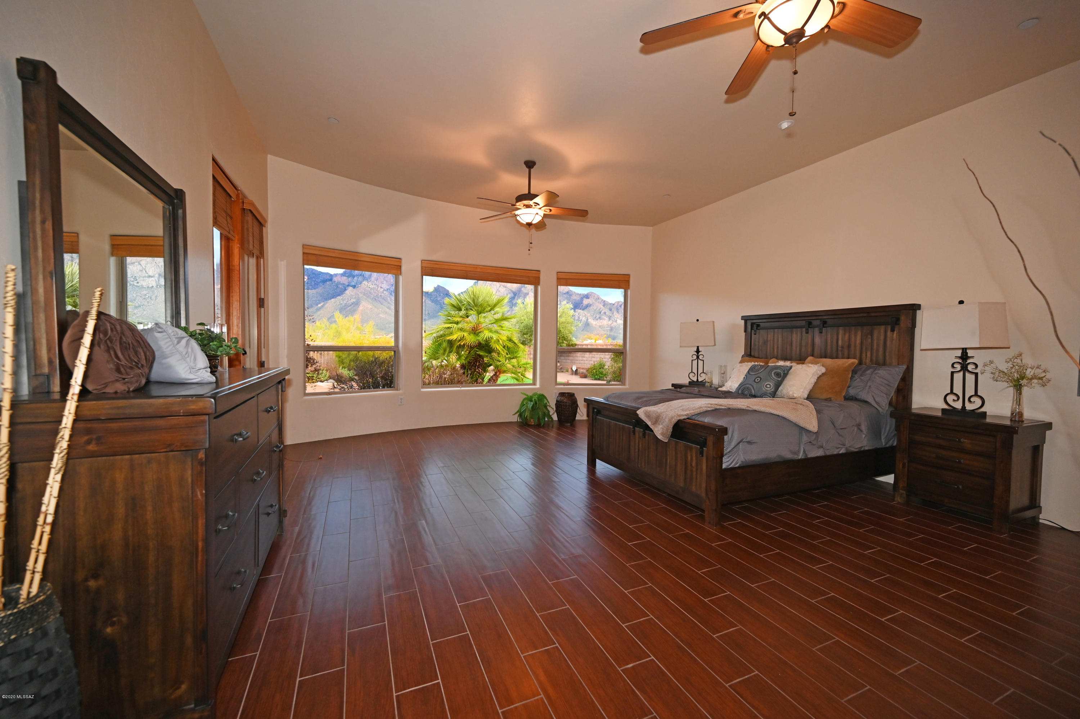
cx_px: 540
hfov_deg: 104.3
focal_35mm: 14
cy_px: 360
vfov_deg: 81.1
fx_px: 420
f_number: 4
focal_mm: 14
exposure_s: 1/60
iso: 1100
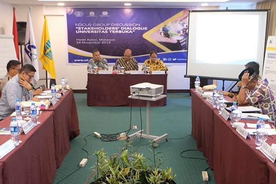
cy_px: 92
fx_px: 199
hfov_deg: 69.4
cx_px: 138
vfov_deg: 49.5
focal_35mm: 26
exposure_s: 1/40
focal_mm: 17
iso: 3200
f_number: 5.6
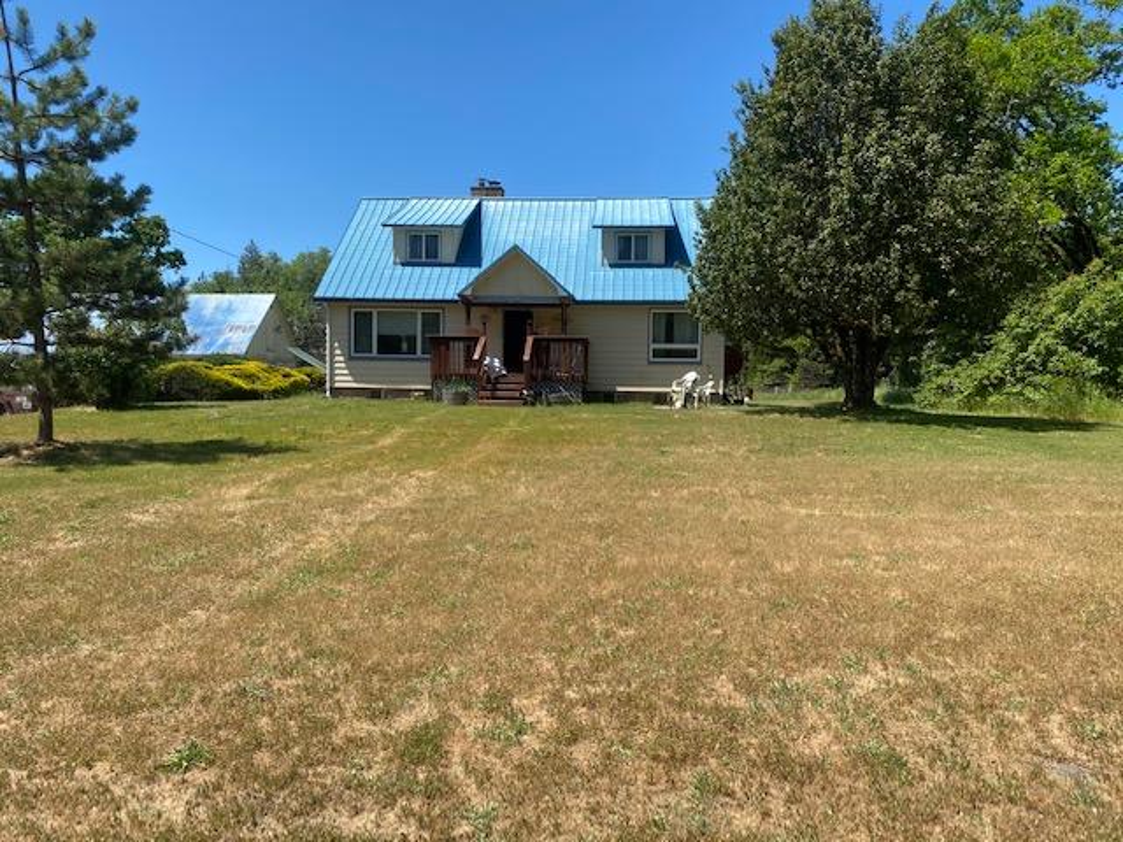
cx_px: 562
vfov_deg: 53.1
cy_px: 421
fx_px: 843
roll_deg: -0.2
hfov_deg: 67.3
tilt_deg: -4.2
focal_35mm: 26
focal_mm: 4.25
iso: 32
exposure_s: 1/2033
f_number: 1.8
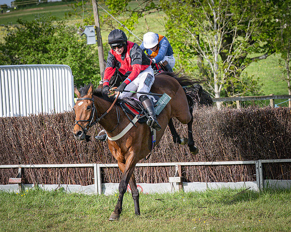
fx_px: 1770
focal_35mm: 206
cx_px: 192
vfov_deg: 7.5
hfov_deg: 9.4
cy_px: 130
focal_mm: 70
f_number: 4
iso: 400
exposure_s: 1/2500
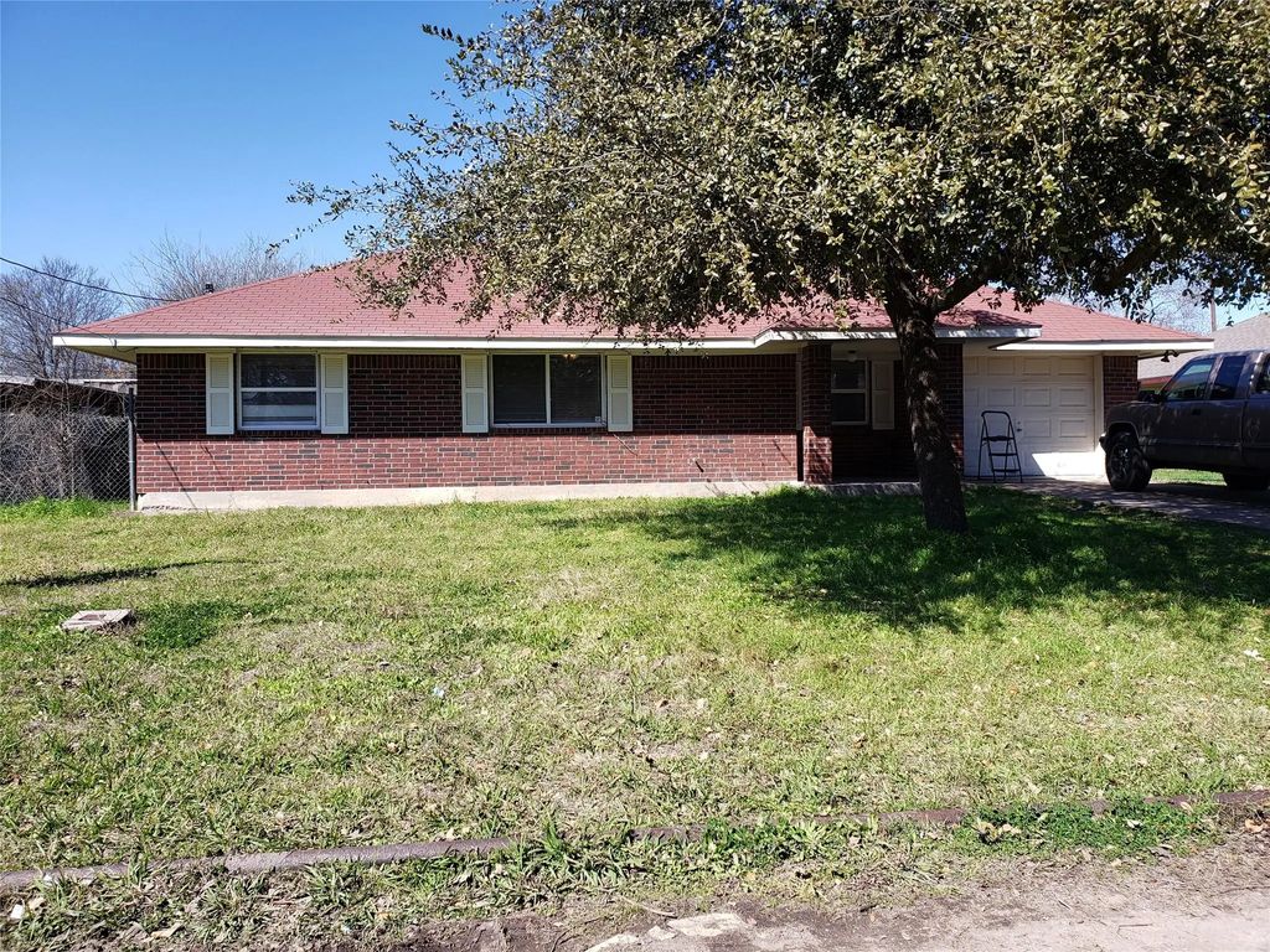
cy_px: 476
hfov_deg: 67.3
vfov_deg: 53.1
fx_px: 954
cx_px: 635
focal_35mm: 26
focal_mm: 4.3
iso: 50
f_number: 2.4
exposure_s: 1/798
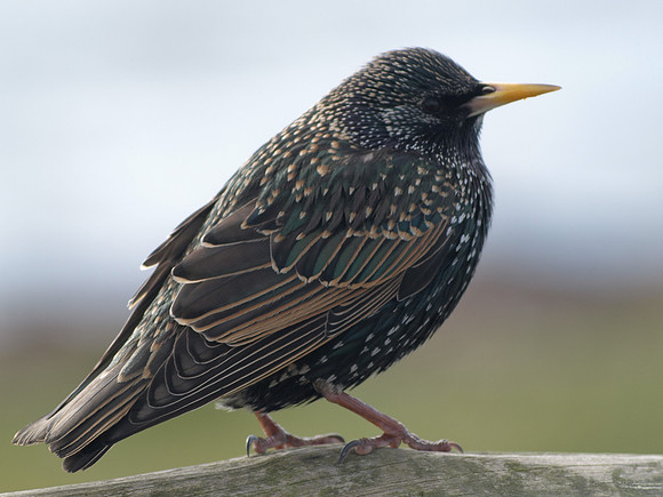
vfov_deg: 3.1
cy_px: 248
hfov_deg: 4.1
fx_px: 9174
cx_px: 332
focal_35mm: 479
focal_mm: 239
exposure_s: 1/500
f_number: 6.6
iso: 400
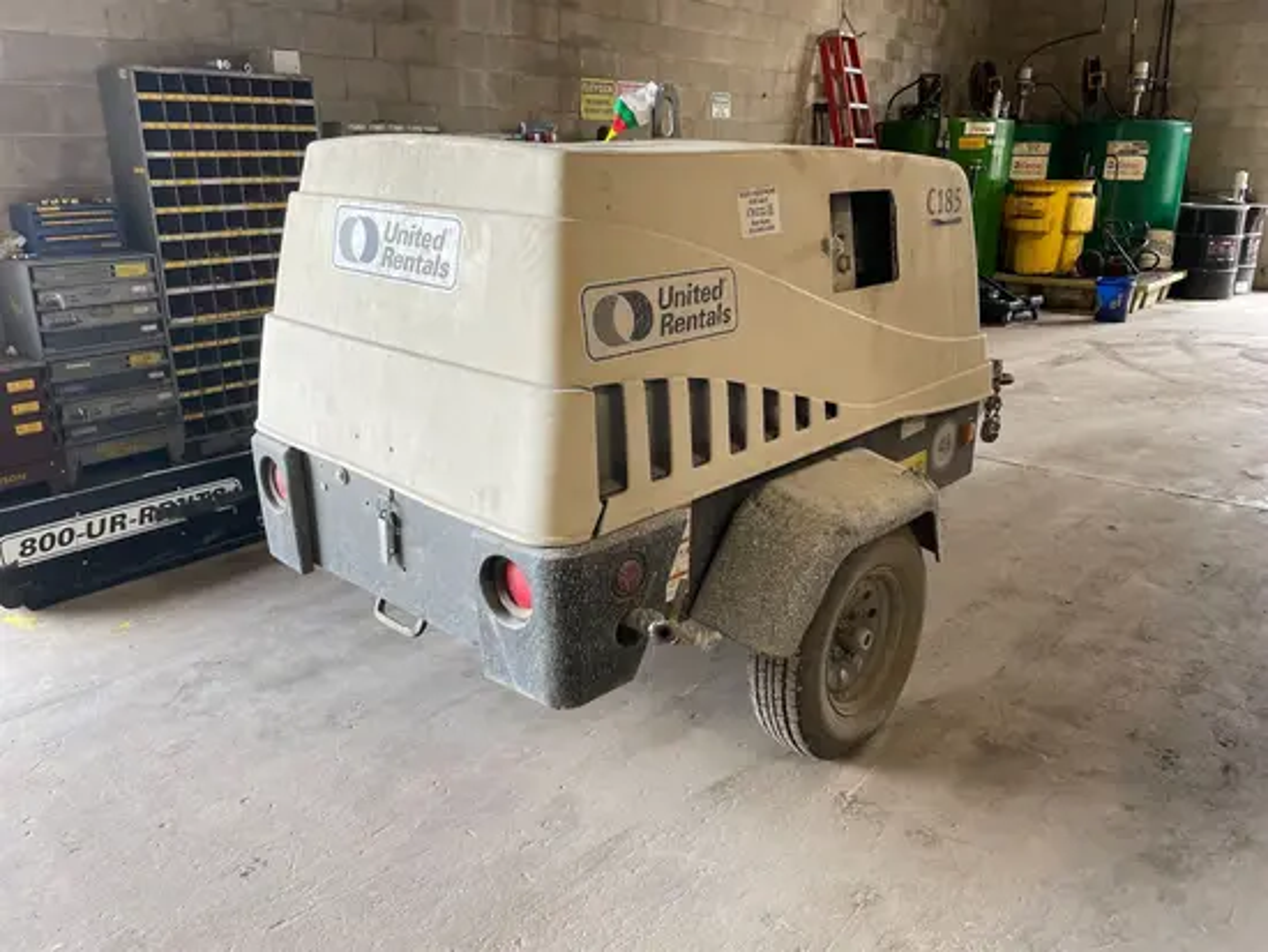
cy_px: 476
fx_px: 953
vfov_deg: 53.1
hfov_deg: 67.3
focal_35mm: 26
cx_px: 634
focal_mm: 4.2
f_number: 1.6
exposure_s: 1/121
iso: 100
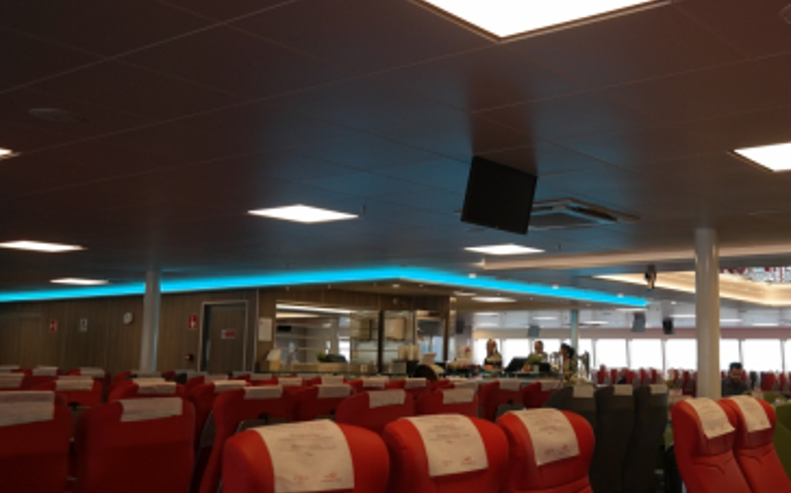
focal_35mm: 39
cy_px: 248
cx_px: 517
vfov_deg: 32.7
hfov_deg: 49.7
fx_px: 840
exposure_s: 1/60
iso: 200
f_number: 3.5
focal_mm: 19
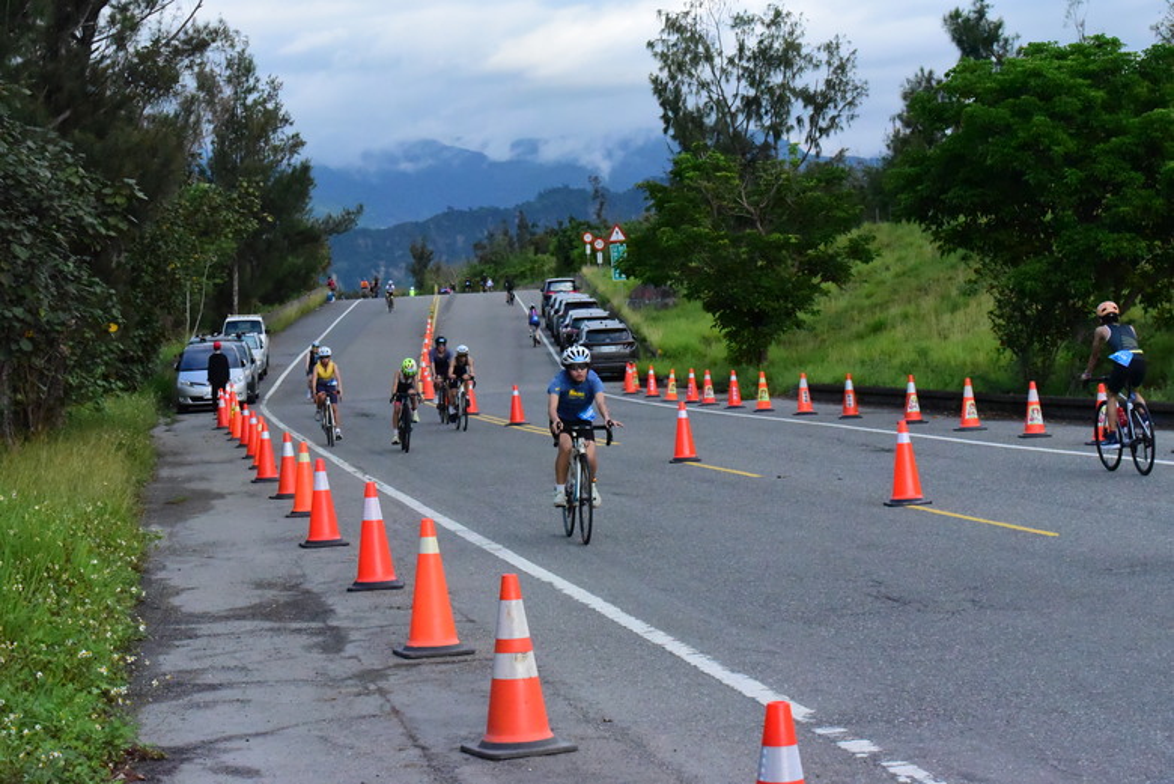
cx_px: 587
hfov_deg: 22.6
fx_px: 2937
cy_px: 392
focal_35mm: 90
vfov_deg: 15.2
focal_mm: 90
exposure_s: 1/4000
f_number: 16
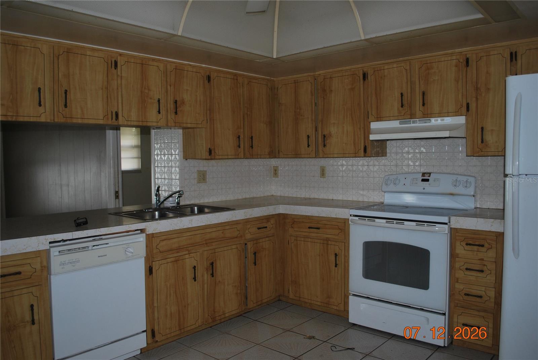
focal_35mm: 27
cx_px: 269
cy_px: 180
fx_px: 404
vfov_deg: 48.0
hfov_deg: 67.3
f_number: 3.8
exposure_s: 1/60
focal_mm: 18
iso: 200
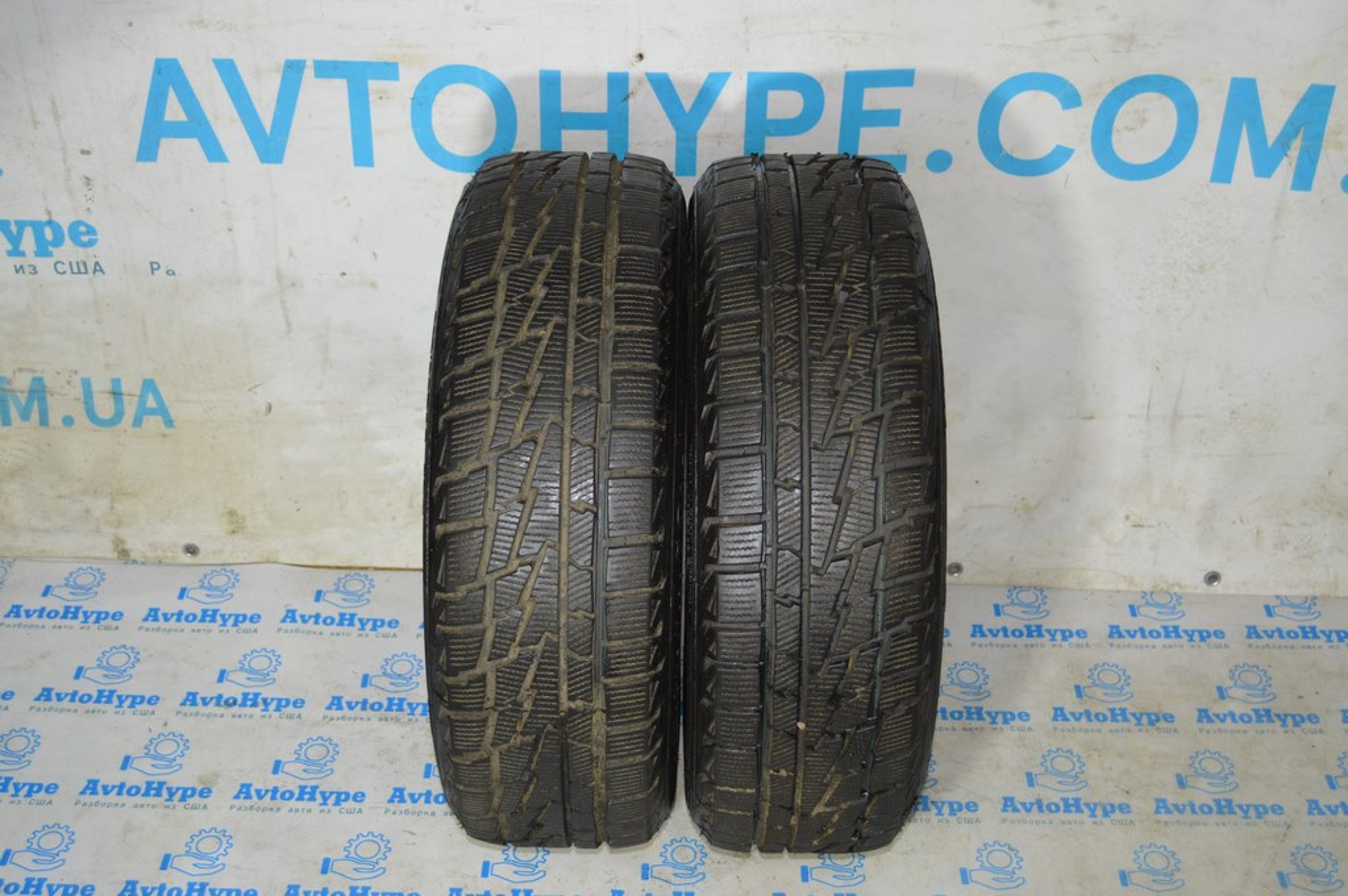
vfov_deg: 28.9
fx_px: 1740
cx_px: 674
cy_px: 448
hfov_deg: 42.4
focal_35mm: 46
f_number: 4.2
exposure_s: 1/60
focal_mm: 31
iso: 450
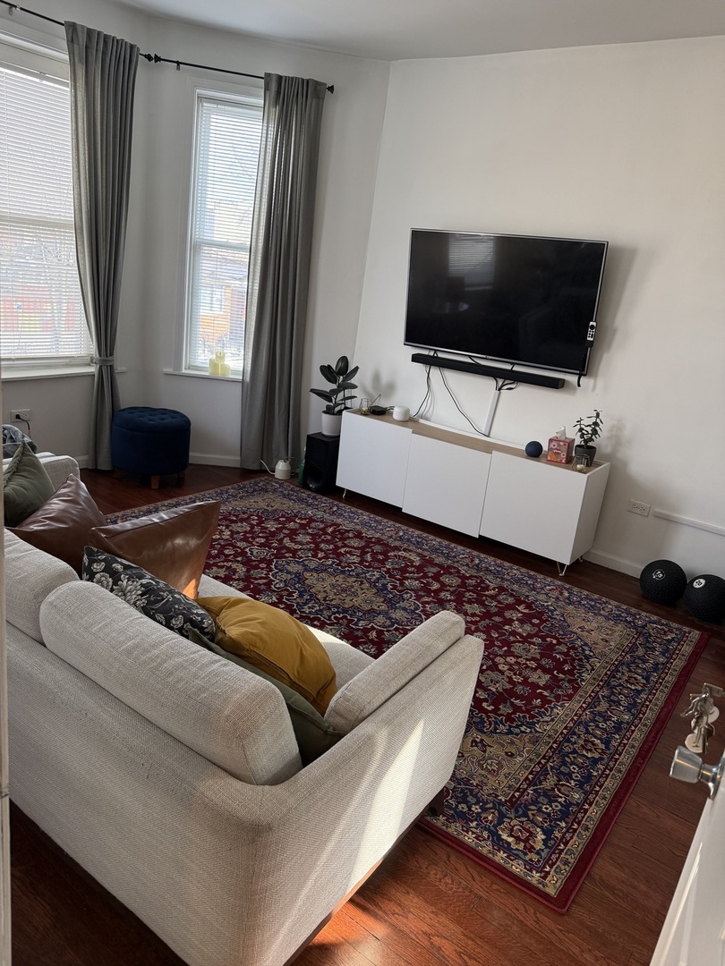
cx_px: 362
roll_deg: -5.8
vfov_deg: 71.6
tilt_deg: -17.0
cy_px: 483
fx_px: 670
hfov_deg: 56.8
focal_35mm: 24
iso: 200
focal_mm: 6.76
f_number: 1.78
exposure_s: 1/95
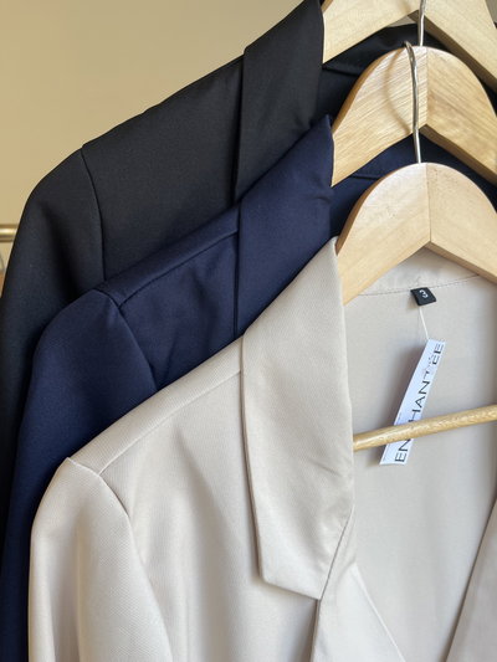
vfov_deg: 67.3
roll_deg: -0.1
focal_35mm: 26
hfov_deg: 53.1
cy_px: 331
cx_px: 248
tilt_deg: -9.1
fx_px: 498
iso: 40
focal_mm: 5.1
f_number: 1.6
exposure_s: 1/100
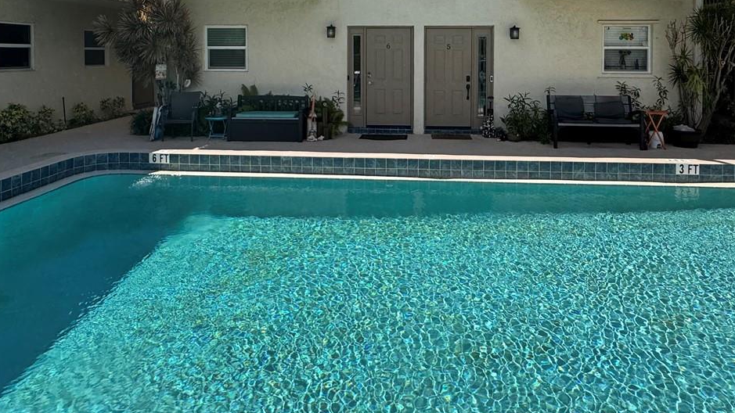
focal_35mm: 26
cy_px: 64
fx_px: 507
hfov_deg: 71.9
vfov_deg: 41.8
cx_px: 380
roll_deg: -0.3
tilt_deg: -0.5
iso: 50
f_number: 2.2
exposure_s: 1/1449
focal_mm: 2.22
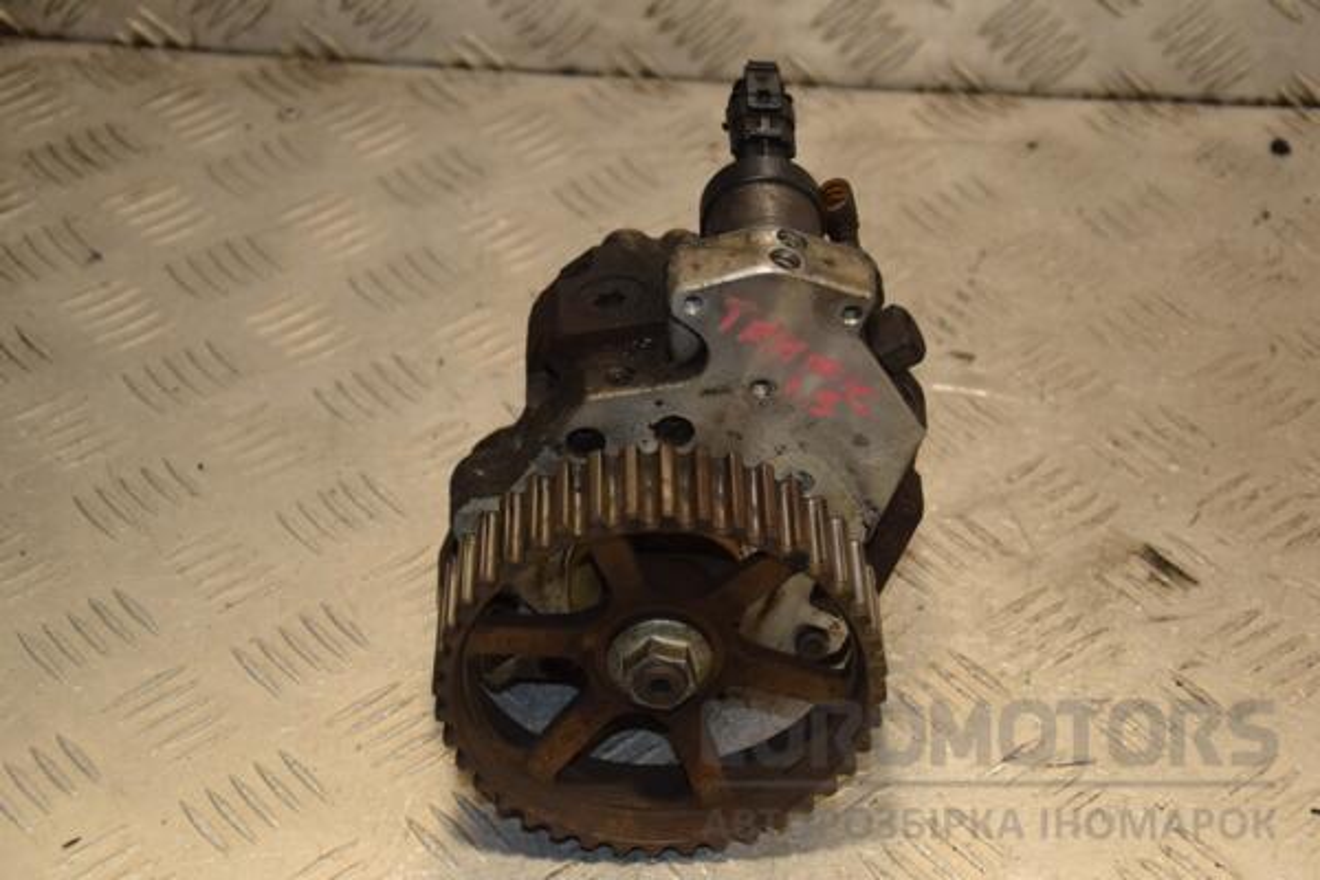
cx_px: 660
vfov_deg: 17.5
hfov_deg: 26.0
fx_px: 2860
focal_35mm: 78
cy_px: 440
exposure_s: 1/200
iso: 800
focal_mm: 52
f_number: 5
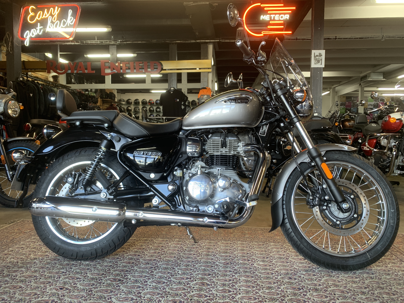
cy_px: 152
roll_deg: -0.9
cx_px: 202
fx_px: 303
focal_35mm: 26
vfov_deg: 53.1
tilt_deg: -3.6
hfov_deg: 67.3
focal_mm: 4.25
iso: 80
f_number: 1.8
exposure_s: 1/50
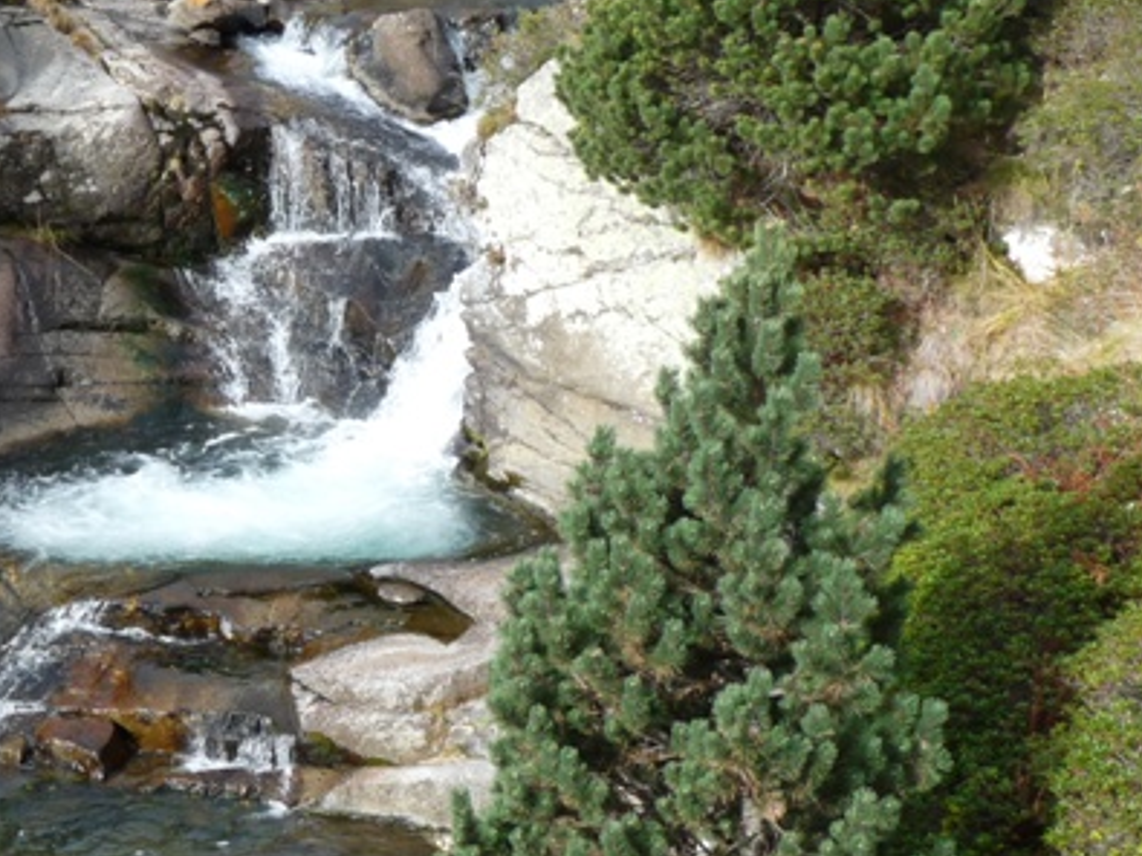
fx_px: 2737
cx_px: 165
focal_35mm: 83
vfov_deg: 17.8
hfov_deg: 23.1
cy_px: 457
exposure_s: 1/250
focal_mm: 7.3
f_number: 4.5
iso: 100
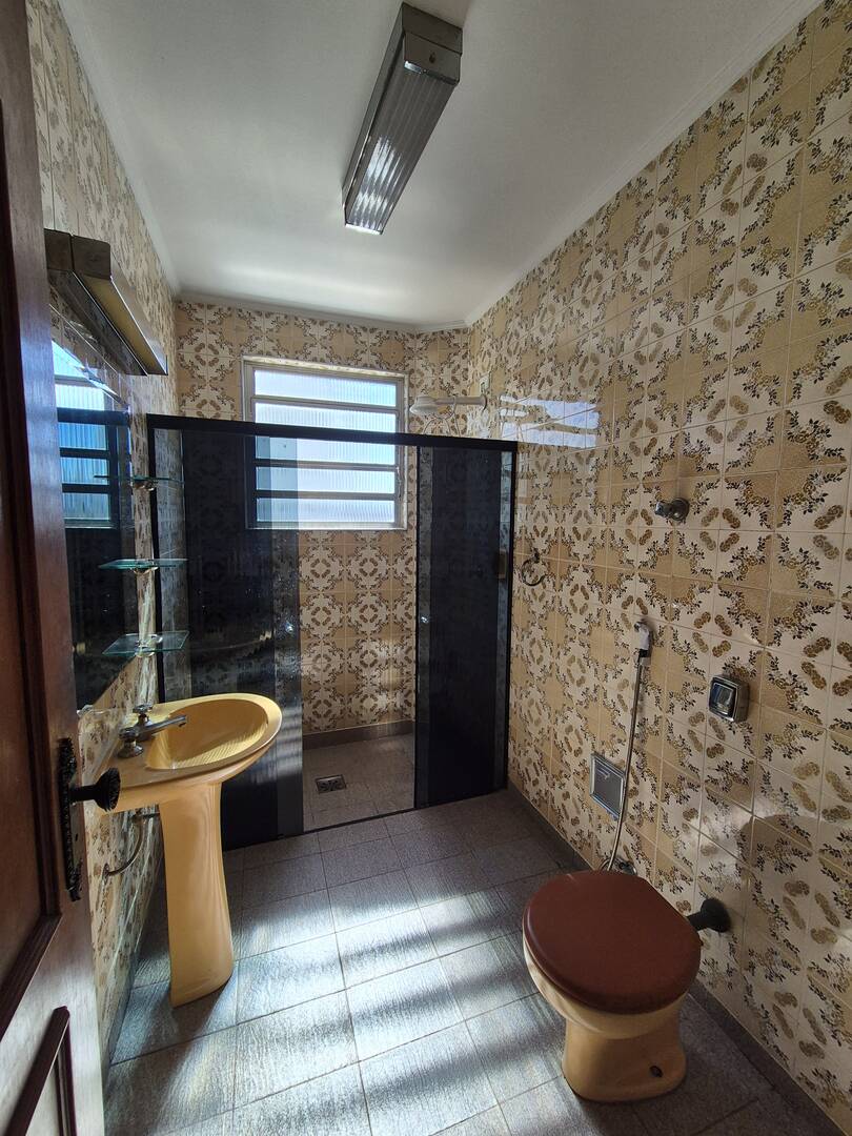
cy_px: 568
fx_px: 427
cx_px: 426
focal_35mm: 13
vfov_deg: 106.2
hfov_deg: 89.9
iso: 50
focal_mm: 2.2
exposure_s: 1/284
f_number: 2.2
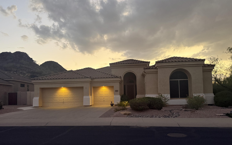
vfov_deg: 47.4
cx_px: 116
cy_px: 84
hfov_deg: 70.4
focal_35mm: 26
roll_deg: +1.4
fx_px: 164
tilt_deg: +3.9
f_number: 1.78
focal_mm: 6.76
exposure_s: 1/60
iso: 800
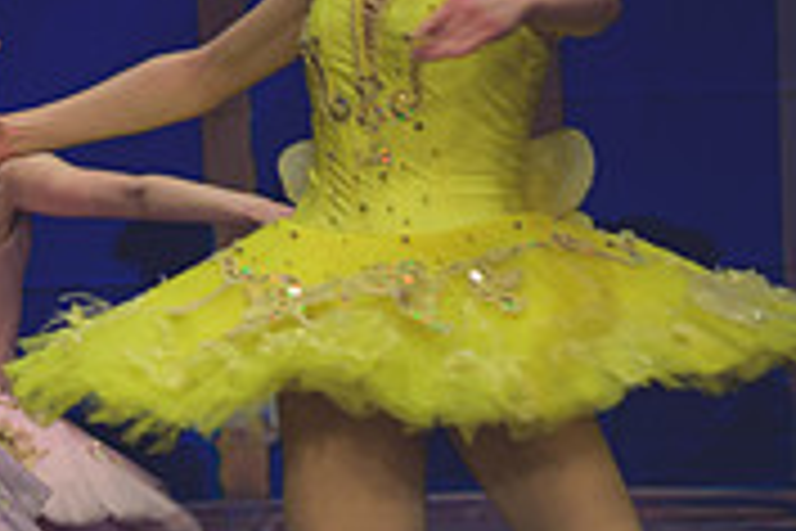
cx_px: -441
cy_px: 434
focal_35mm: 335
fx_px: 7407
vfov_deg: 4.1
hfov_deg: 6.1
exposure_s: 1/320
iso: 220
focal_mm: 102
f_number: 2.8
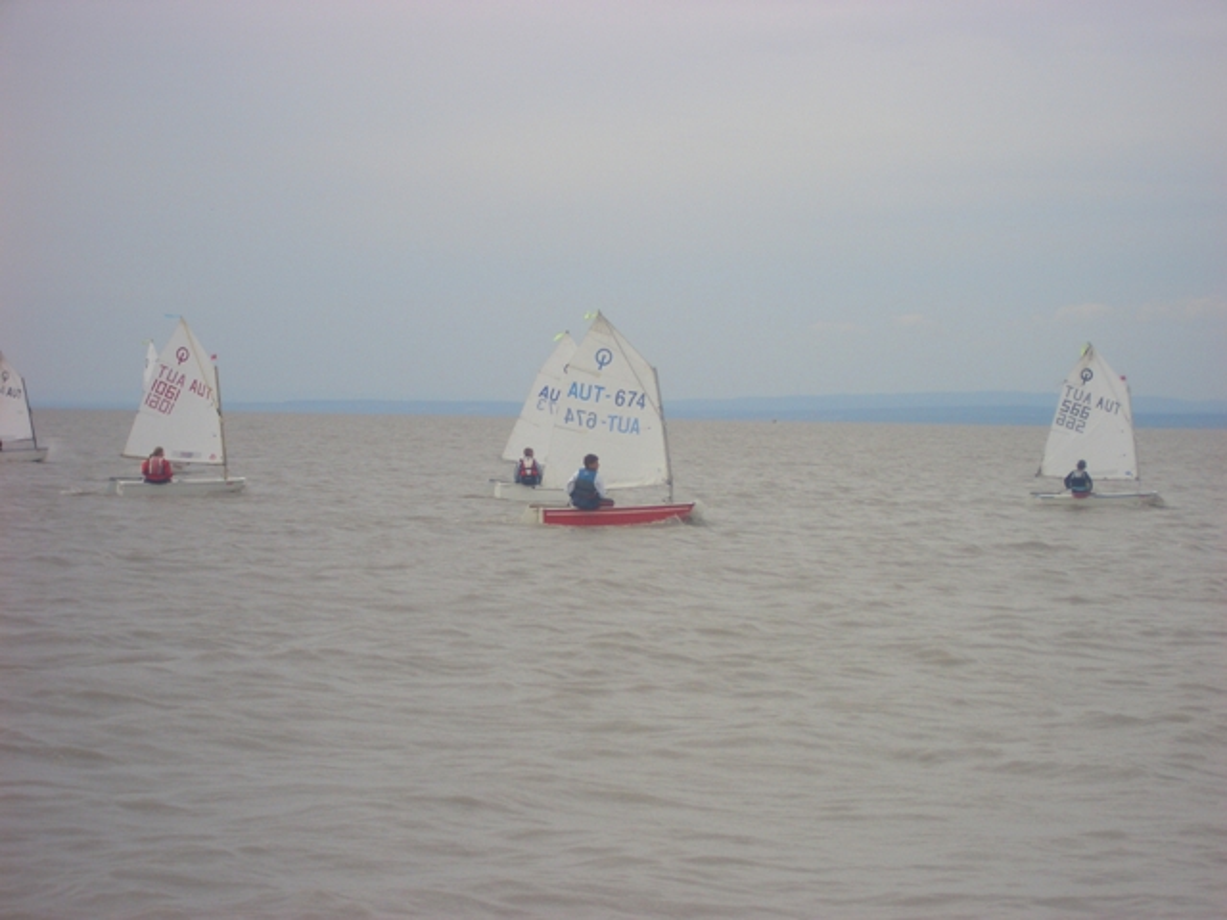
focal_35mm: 105
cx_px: 614
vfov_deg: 14.1
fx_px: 3722
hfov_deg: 18.7
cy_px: 460
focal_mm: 17.4
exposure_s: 1/500
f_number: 4.8
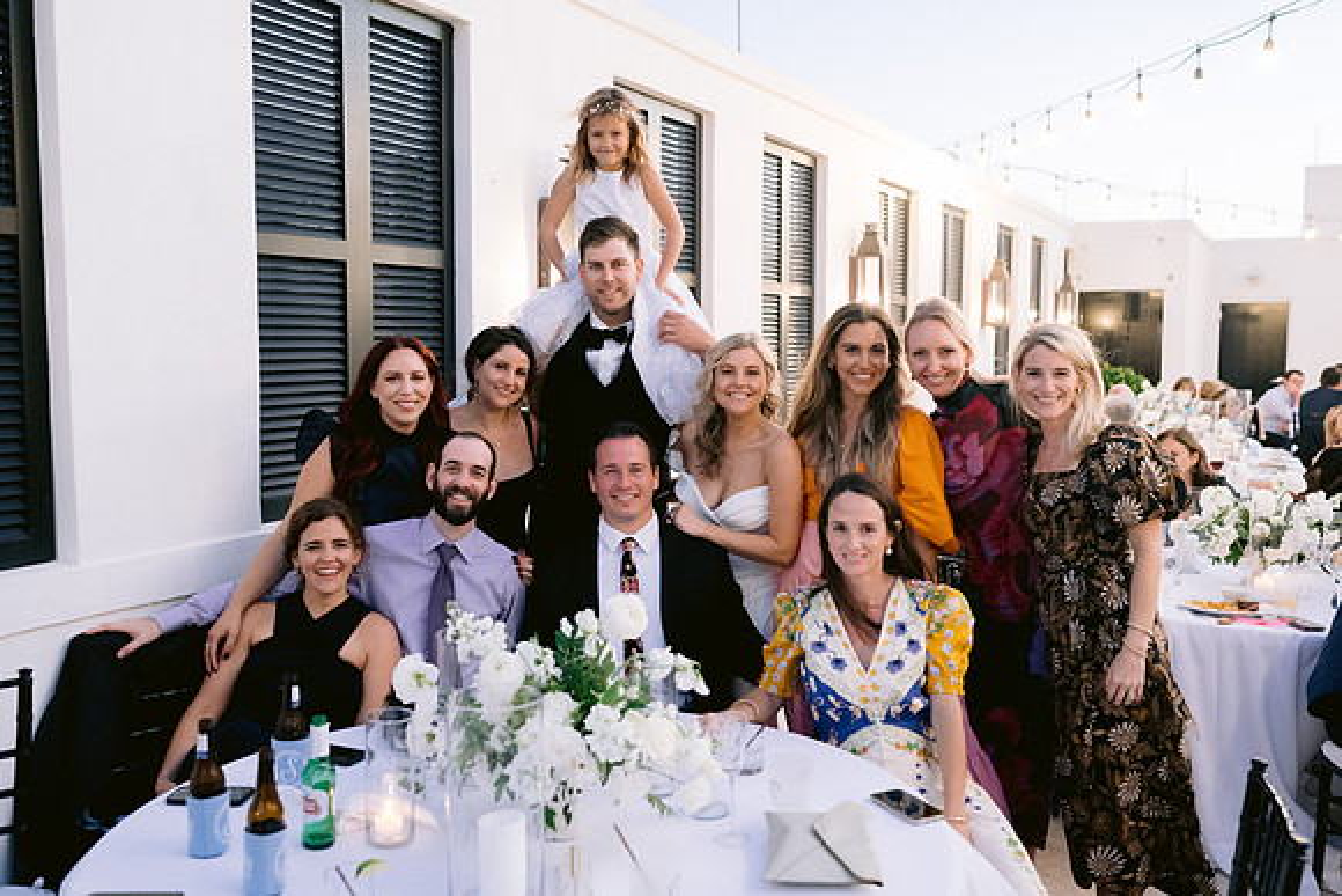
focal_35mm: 35
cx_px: 671
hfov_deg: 54.4
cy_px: 448
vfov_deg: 37.9
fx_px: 1305
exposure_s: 1/125
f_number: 3.2
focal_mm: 35
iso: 3200
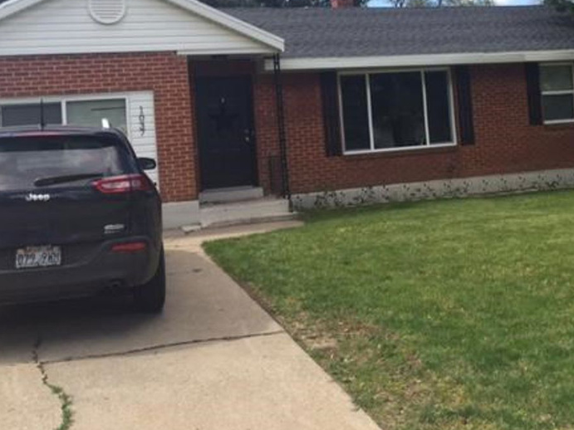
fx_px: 713
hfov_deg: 43.3
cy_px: 127
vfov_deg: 33.1
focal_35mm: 43
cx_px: 378
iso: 32
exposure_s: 1/760
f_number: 2.2
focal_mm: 4.15
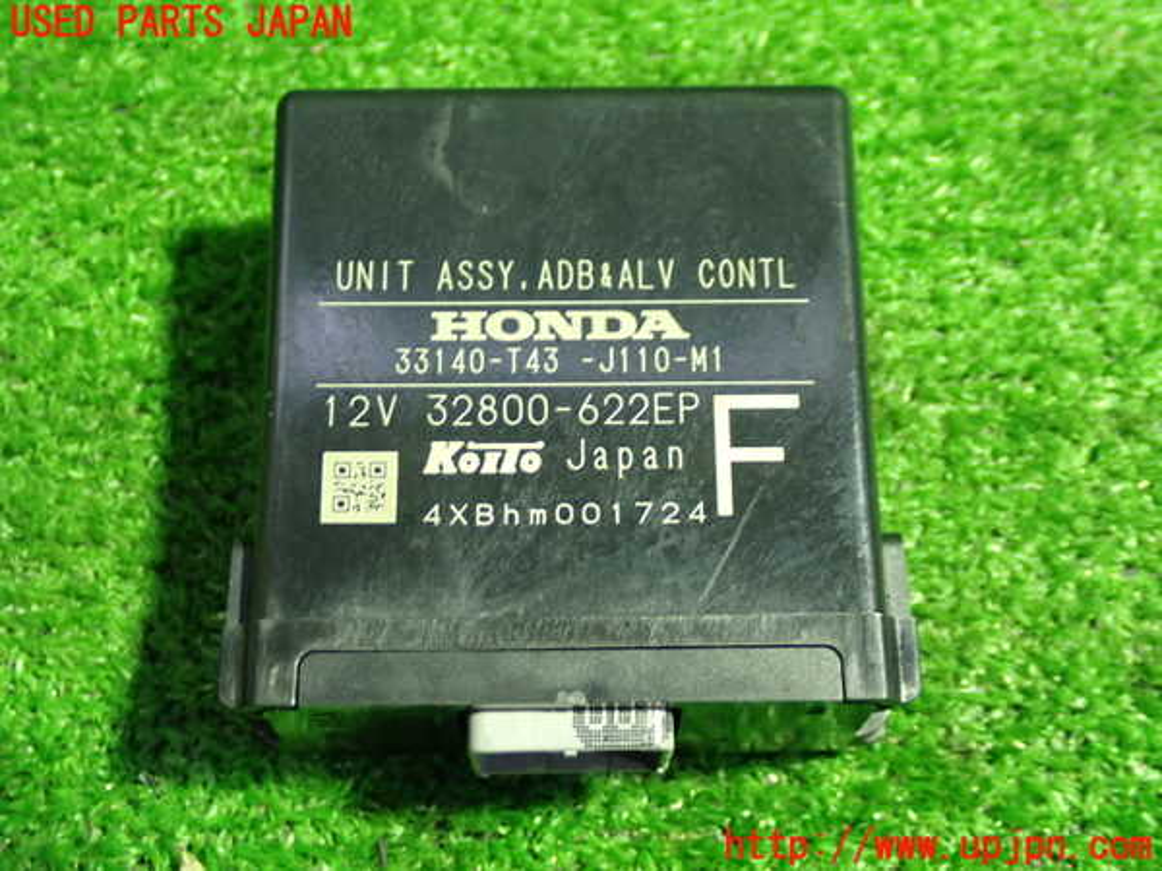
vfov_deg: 27.0
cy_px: 436
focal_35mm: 54
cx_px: 581
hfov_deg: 35.5
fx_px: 1813
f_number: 3.3
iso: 800
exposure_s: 1/15
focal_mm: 9.65
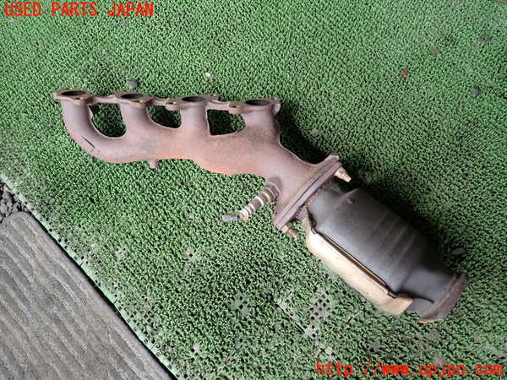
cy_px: 190
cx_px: 254
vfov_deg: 46.8
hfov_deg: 60.0
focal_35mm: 30
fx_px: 439
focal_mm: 5.4
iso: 100
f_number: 2.3
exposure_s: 1/125
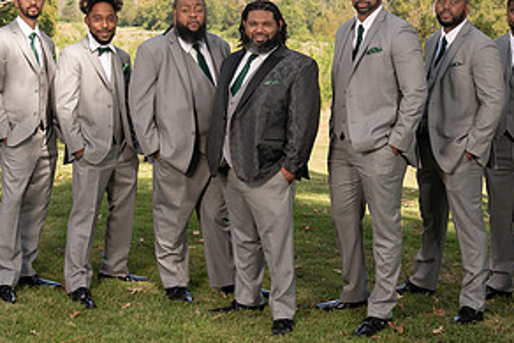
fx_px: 1314
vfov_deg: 14.8
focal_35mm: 92
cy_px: 102
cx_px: 270
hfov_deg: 22.1
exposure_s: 1/250
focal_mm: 45
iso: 100
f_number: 5.6
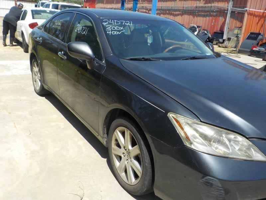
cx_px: 133
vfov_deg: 46.8
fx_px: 231
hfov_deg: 60.0
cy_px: 100
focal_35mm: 30
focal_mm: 4.1
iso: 125
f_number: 3.3
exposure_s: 1/1000
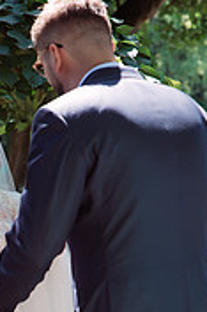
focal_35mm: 179
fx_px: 1547
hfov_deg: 7.6
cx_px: -15
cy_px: 294
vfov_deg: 11.4
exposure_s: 1/500
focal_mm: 70
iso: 500
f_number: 3.5
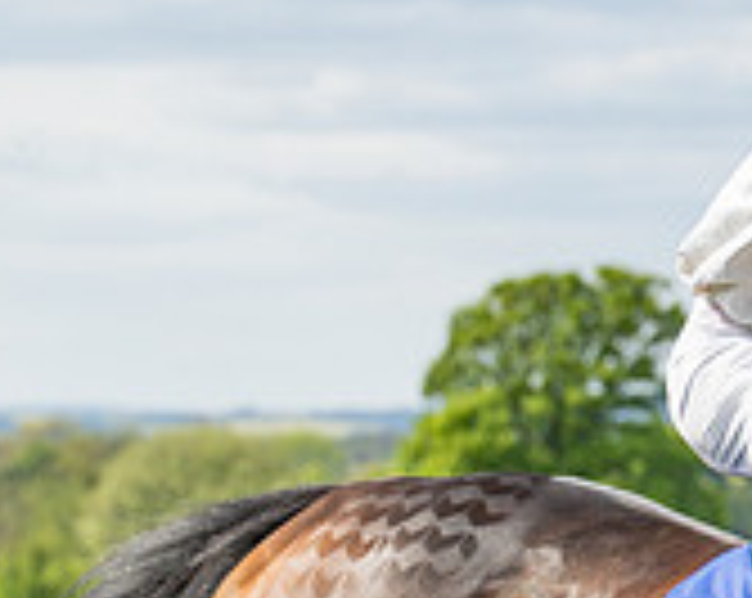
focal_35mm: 342
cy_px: 769
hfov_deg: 5.6
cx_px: 1026
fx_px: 7598
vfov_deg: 4.5
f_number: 4
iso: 200
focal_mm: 80
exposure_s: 1/1600
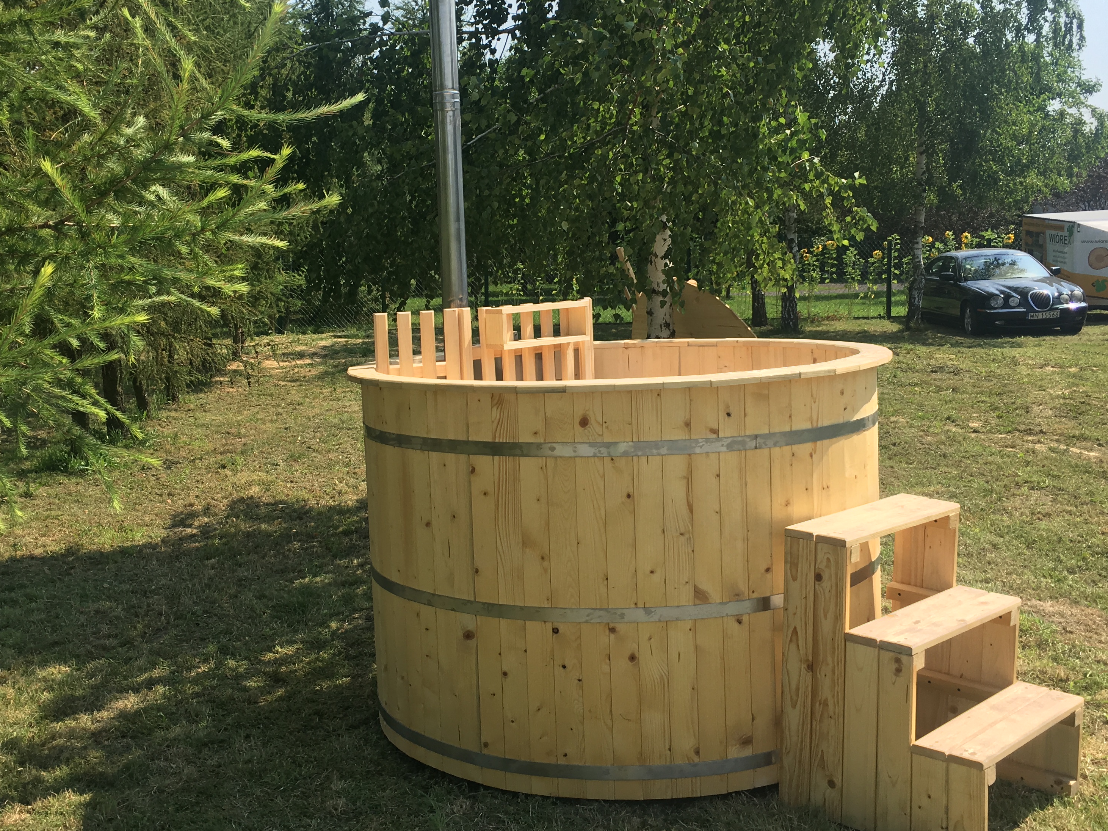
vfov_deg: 35.9
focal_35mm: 40
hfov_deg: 46.7
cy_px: 364
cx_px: 489
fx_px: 1280
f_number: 2.2
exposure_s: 1/1054
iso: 25
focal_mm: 4.15
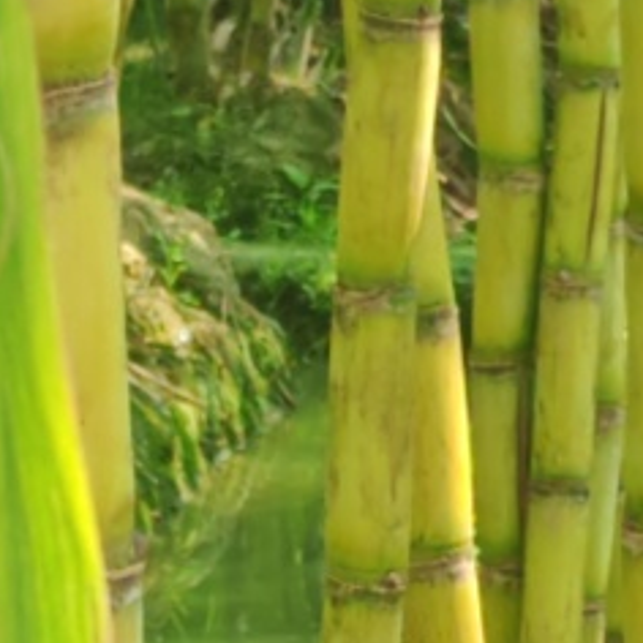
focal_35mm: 355
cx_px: 651
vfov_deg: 4.9
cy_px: 712
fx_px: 7460
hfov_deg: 4.9
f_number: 1.95
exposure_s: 1/300
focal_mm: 5.52
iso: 50
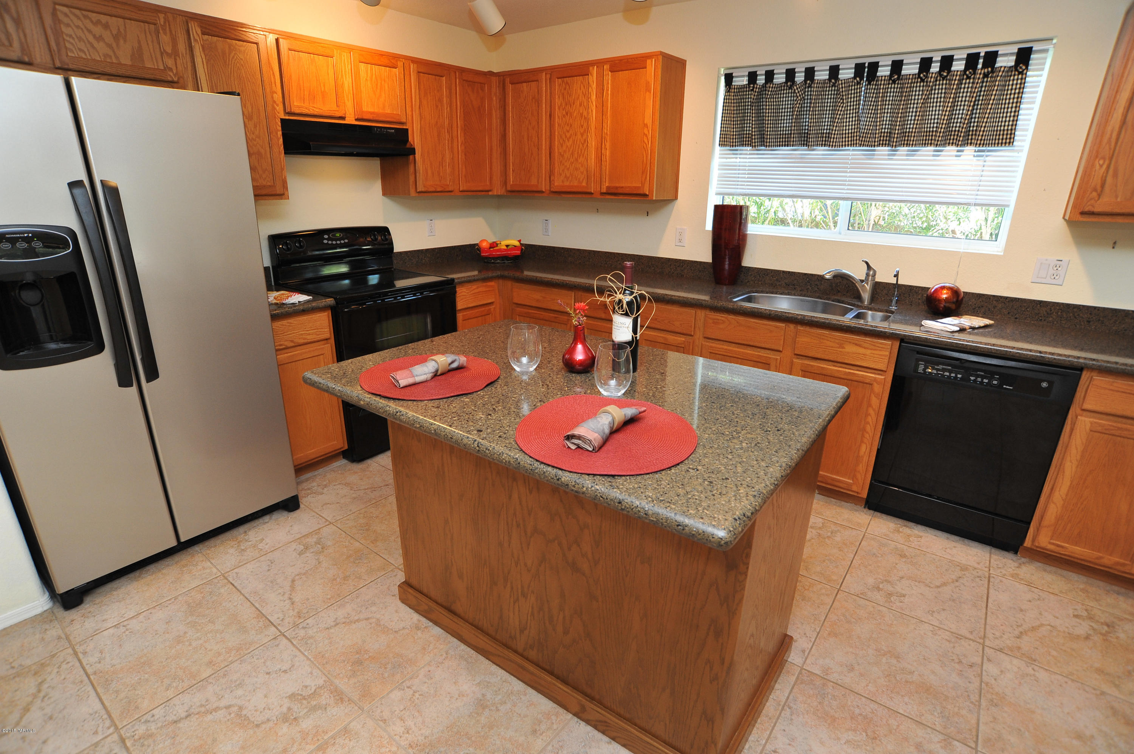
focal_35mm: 18
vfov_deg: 67.3
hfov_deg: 90.0
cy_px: 377
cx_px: 567
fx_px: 567
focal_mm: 18
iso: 1000
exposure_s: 1/30
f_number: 6.3
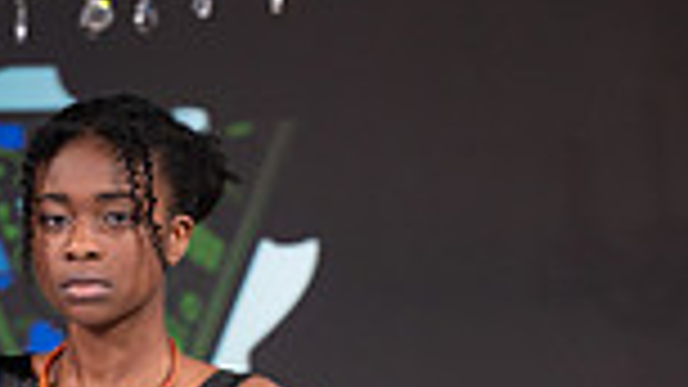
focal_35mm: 302
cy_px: 990
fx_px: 5508
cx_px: 178
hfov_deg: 7.1
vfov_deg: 3.9
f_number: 5.6
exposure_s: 1/400
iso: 2000
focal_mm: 98
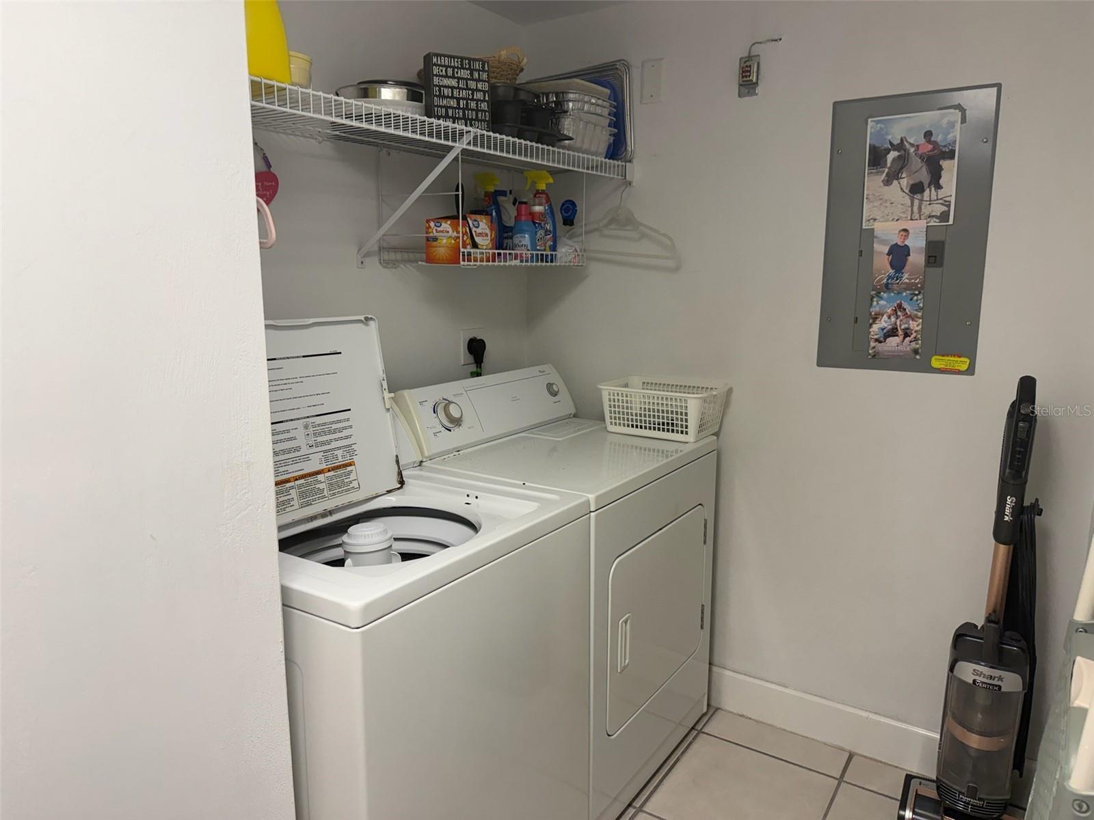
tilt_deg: -10.4
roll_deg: -0.6
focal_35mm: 24
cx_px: 547
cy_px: 410
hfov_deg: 71.6
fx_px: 758
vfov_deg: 56.8
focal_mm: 6.76
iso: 125
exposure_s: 1/120
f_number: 1.78
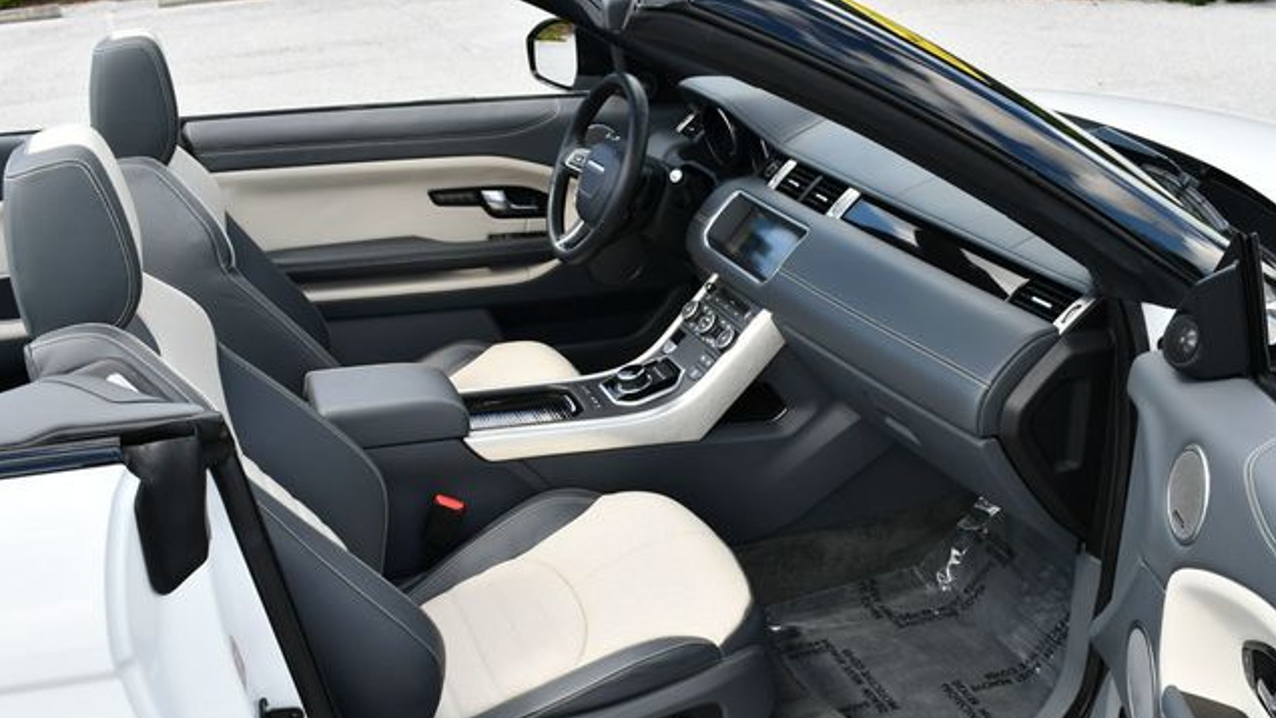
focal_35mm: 38
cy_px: 423
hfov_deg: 52.8
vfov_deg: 31.1
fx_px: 1286
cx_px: 636
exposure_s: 1/250
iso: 200
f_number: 5.6
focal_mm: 18
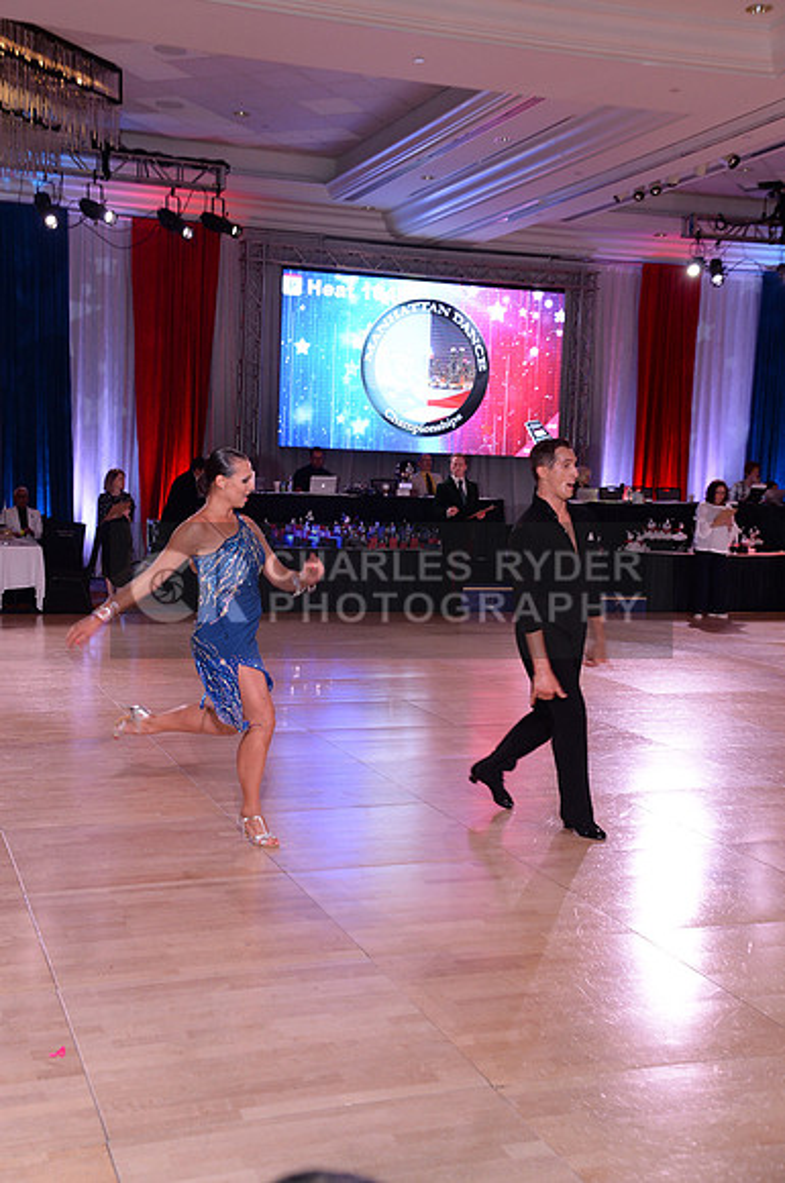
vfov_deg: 38.2
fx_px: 1706
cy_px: 592
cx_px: 392
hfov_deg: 25.9
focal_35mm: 52
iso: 2000
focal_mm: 52
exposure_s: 1/250
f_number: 6.3
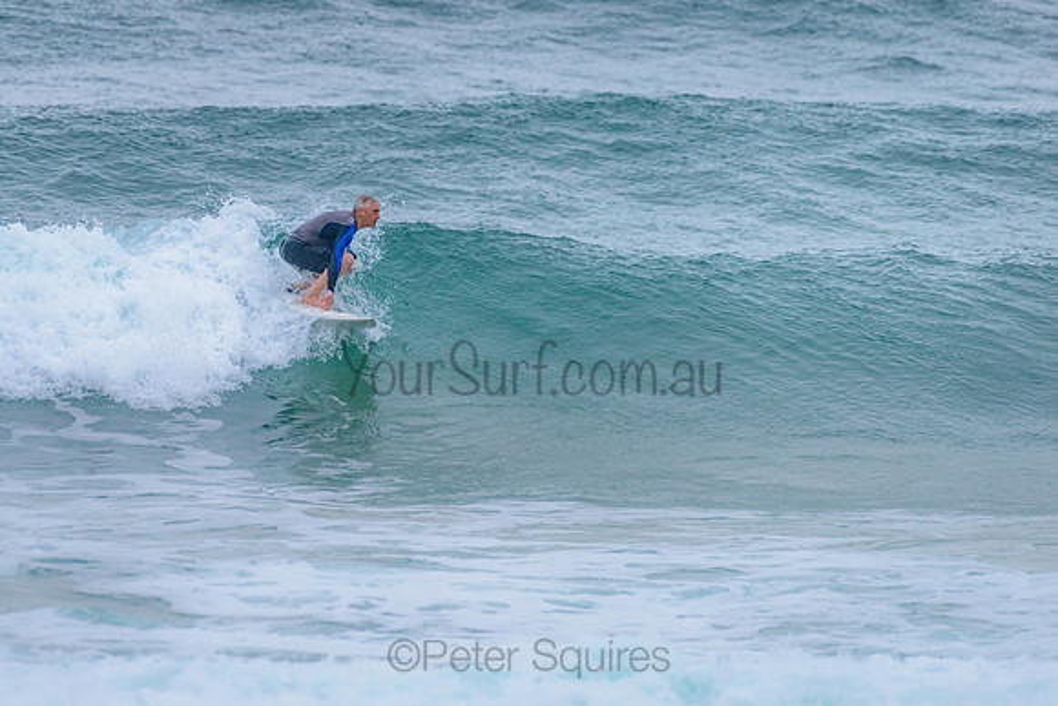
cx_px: 411
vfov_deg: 2.2
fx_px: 17988
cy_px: 274
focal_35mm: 612
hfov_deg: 3.4
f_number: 5.6
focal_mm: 500
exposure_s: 1/2000
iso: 1250
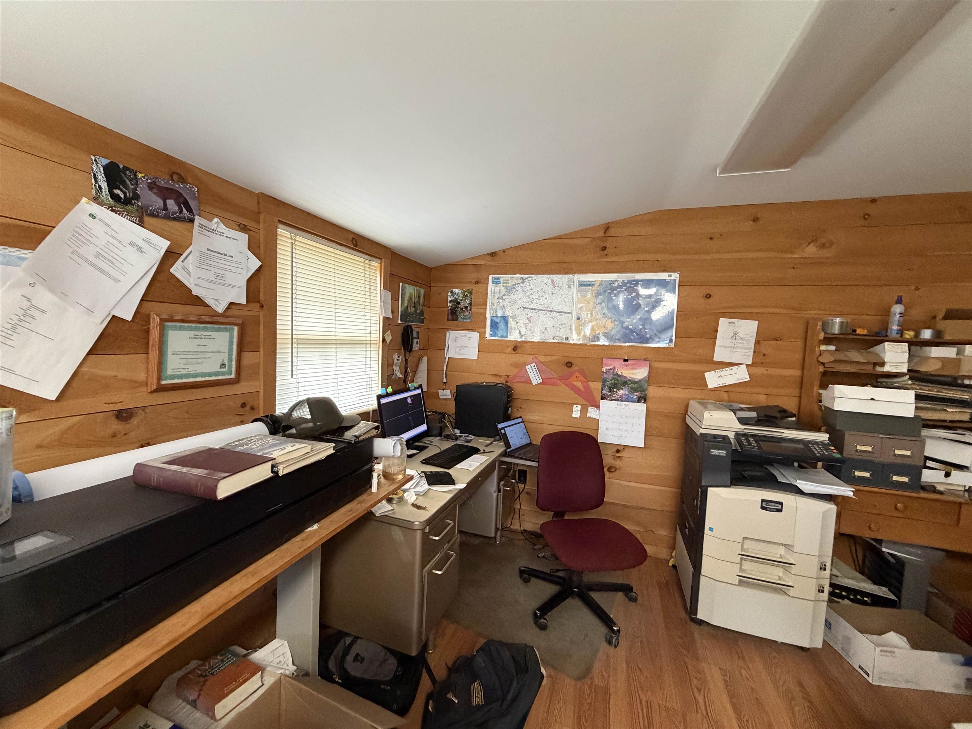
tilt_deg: -2.3
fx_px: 393
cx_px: 486
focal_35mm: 14
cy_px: 364
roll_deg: -3.4
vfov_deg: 85.7
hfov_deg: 102.1
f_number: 2.2
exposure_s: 1/60
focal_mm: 2.22
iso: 500
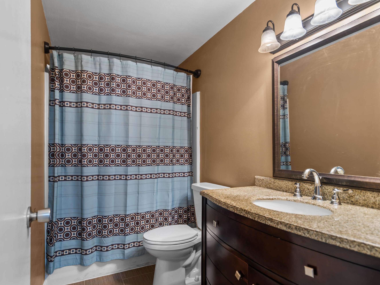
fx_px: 209
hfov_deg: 84.6
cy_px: 145
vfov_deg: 68.7
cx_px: 181
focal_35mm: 19
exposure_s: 2
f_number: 4
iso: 100
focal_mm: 17
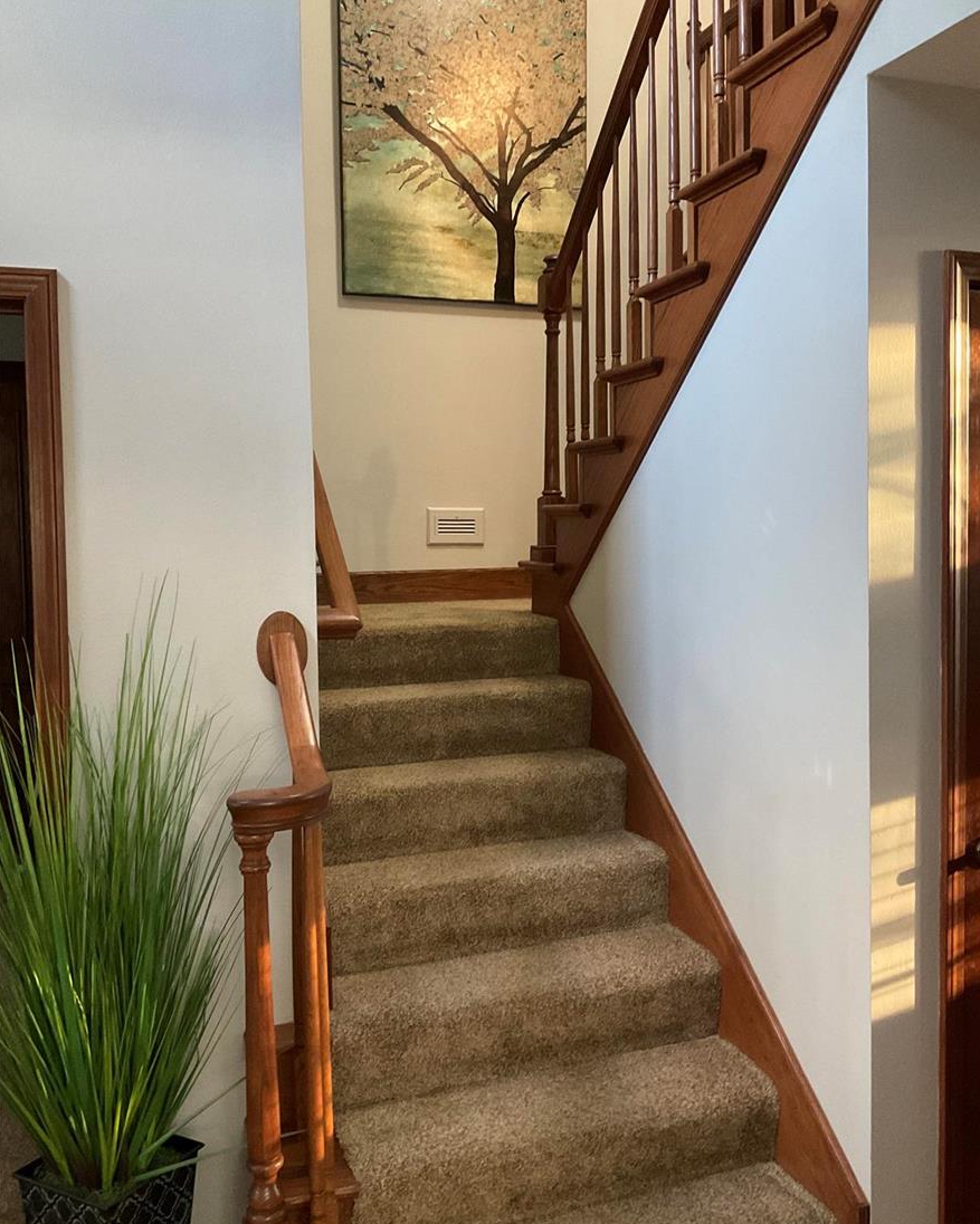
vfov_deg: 57.1
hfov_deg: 47.1
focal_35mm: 31
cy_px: 580
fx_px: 1124
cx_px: 499
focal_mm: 3
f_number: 1.8
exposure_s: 1/30
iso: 320
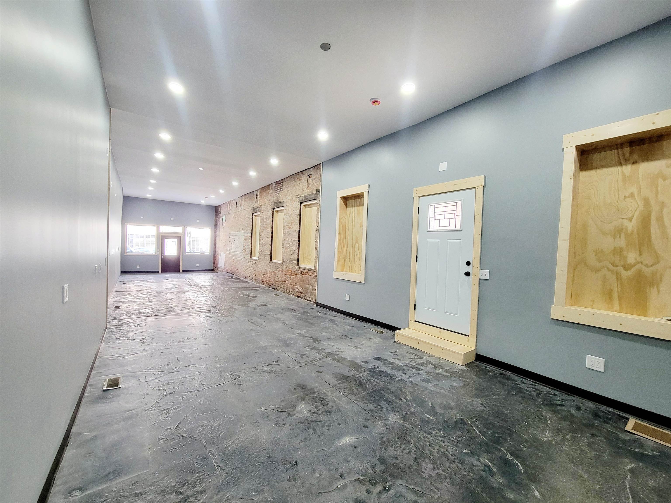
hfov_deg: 106.2
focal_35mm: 13
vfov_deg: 89.9
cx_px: 336
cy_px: 252
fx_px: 252
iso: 320
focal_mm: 2.2
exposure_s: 1/60.2
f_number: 2.2
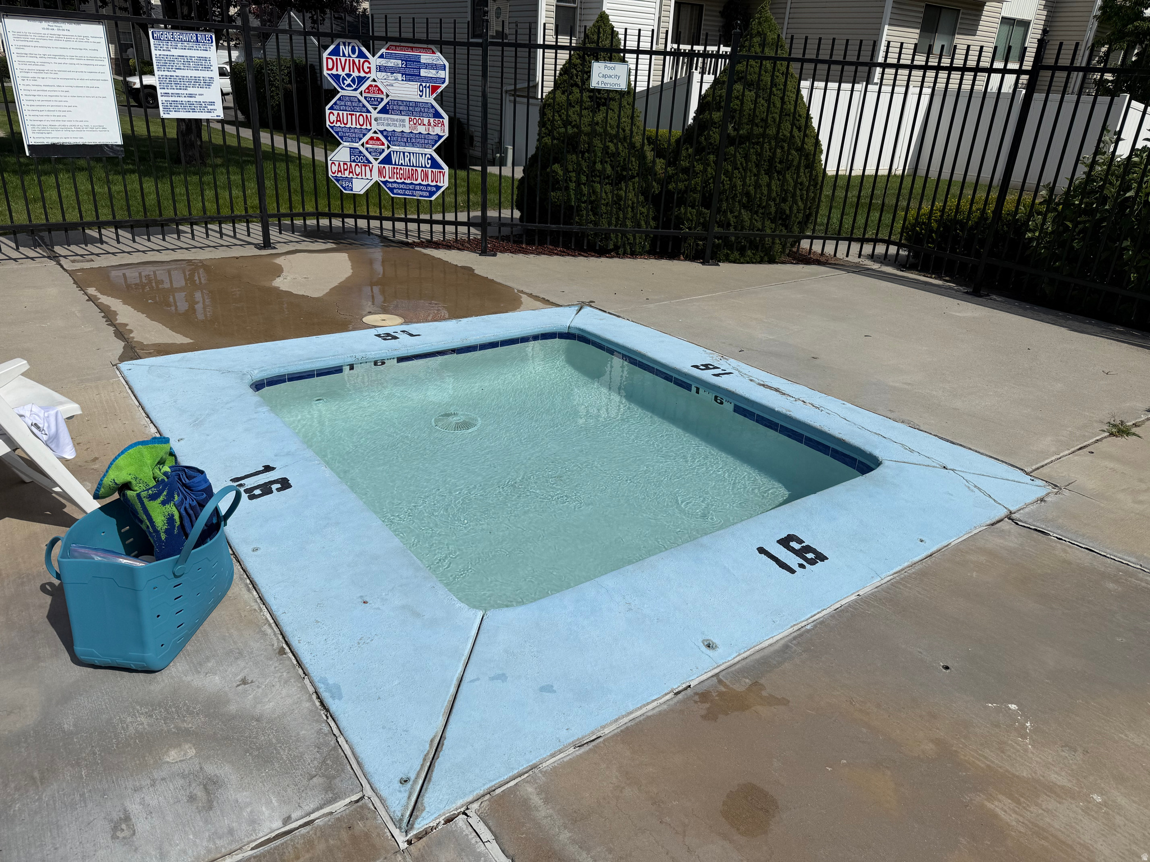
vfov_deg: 56.8
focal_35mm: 24
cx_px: 575
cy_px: 431
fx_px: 797
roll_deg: -3.2
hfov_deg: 71.6
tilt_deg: -23.6
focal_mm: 6.76
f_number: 1.78
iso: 80
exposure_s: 1/14286
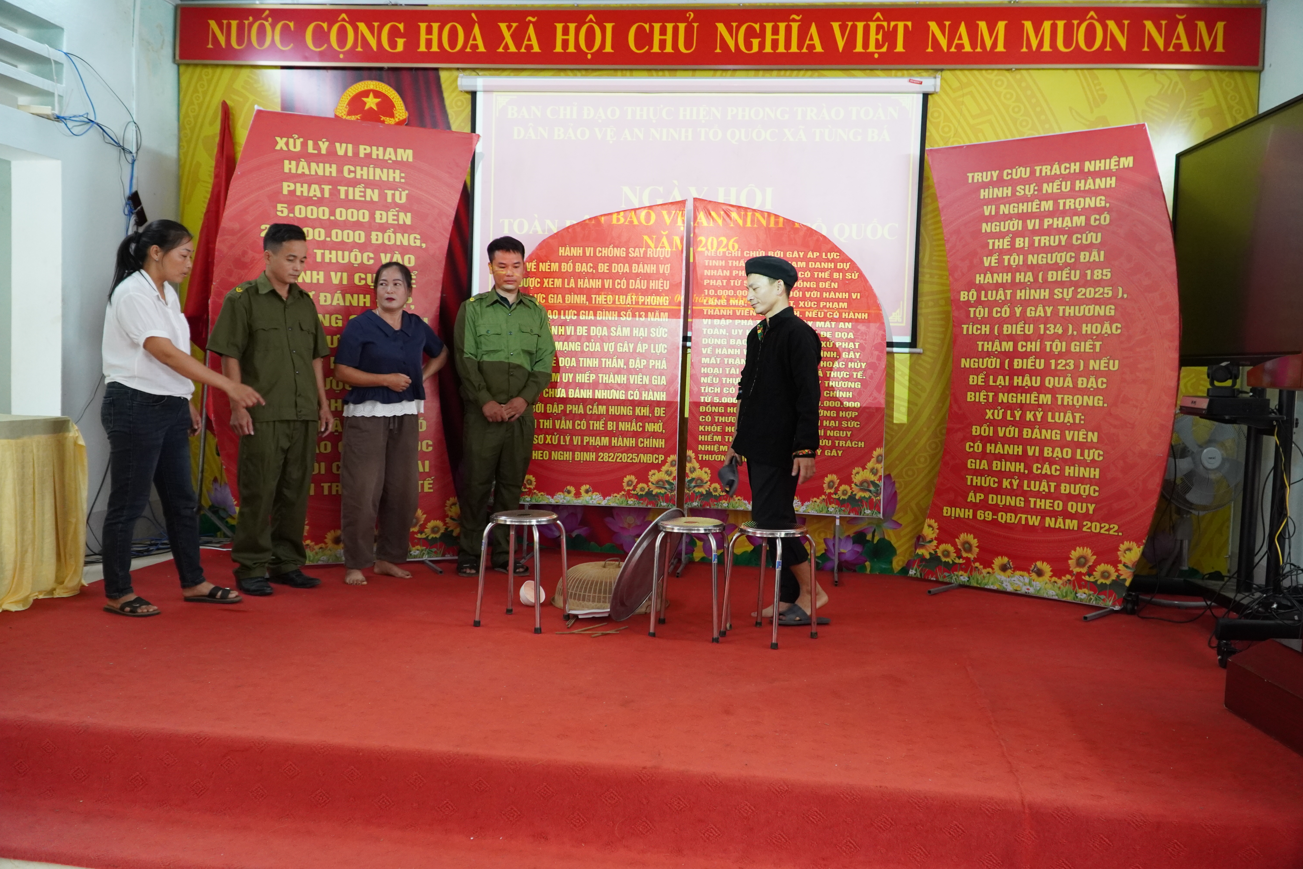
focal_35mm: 30
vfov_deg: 43.6
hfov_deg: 61.9
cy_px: 434
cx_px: 652
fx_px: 1086
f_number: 4
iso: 1600
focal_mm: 20
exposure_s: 1/160
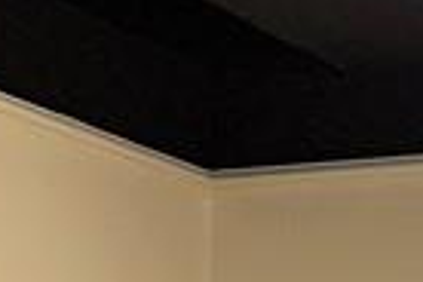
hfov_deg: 10.1
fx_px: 2362
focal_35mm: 201
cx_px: 448
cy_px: 996
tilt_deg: -7.8
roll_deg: -1.7
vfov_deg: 6.0
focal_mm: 4.25
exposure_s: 1/60
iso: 160
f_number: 1.8
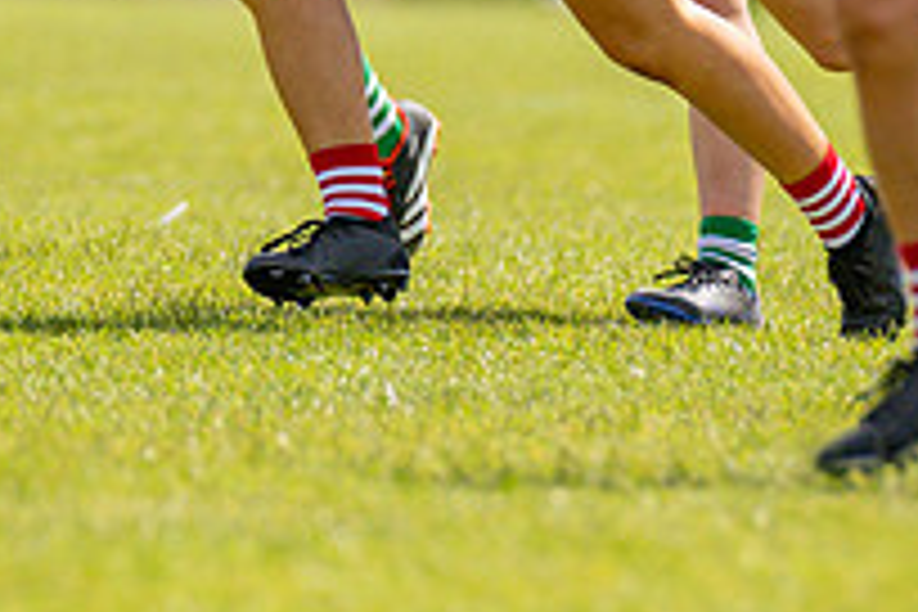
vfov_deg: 1.3
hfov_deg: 2.0
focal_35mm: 1022
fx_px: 26059
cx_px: 238
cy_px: -212
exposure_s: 1/6400
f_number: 2.8
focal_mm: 240
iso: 140
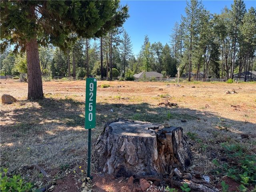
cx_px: 128
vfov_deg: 53.1
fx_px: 192
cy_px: 96
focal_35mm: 26
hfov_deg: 67.3
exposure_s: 1/1199
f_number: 1.6
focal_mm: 5.1
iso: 50
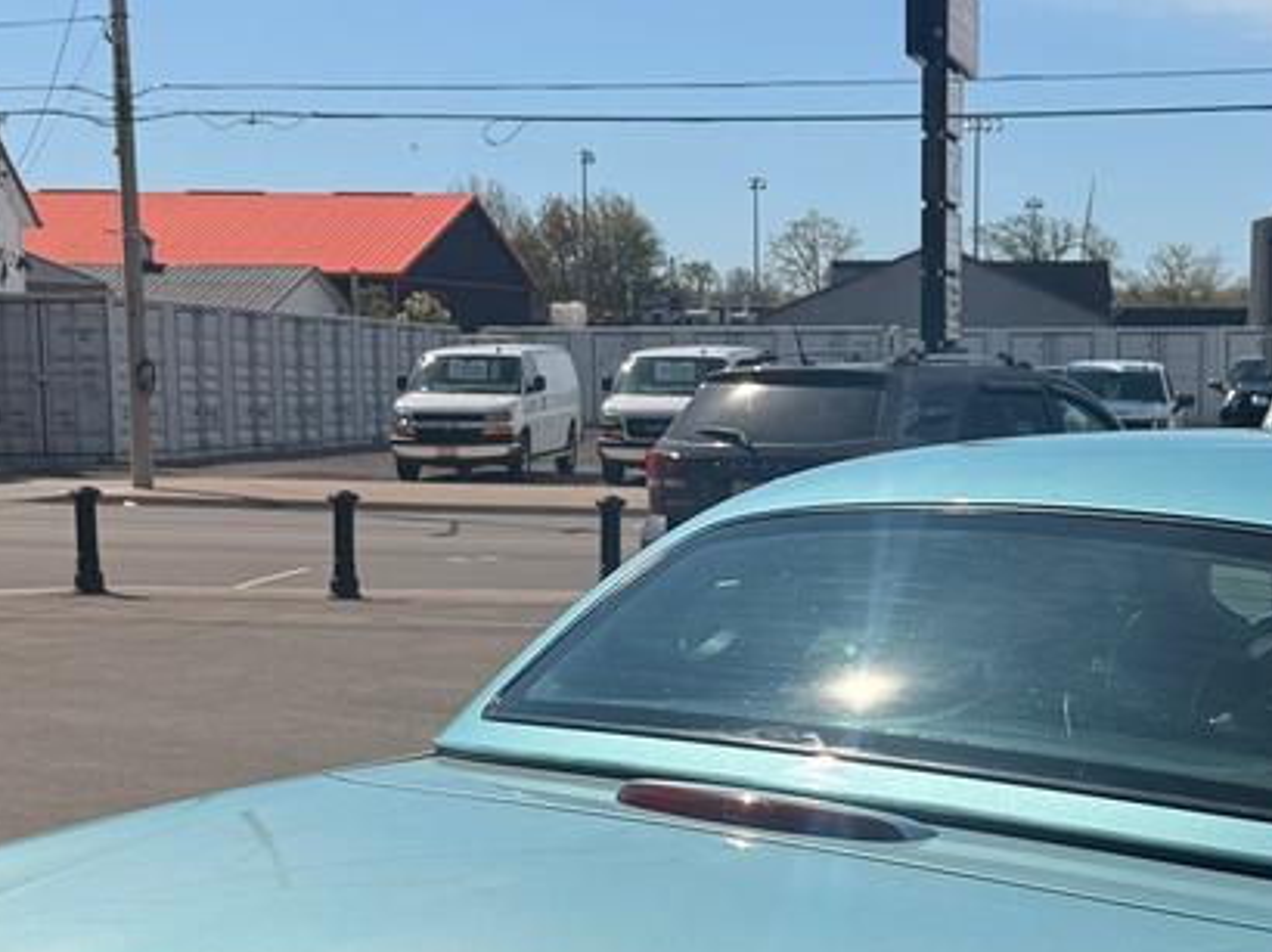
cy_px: 688
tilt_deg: -5.5
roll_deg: +0.4
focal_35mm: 75
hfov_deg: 25.8
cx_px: 869
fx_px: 2754
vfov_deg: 19.5
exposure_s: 1/10309
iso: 80
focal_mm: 6.76
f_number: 1.78
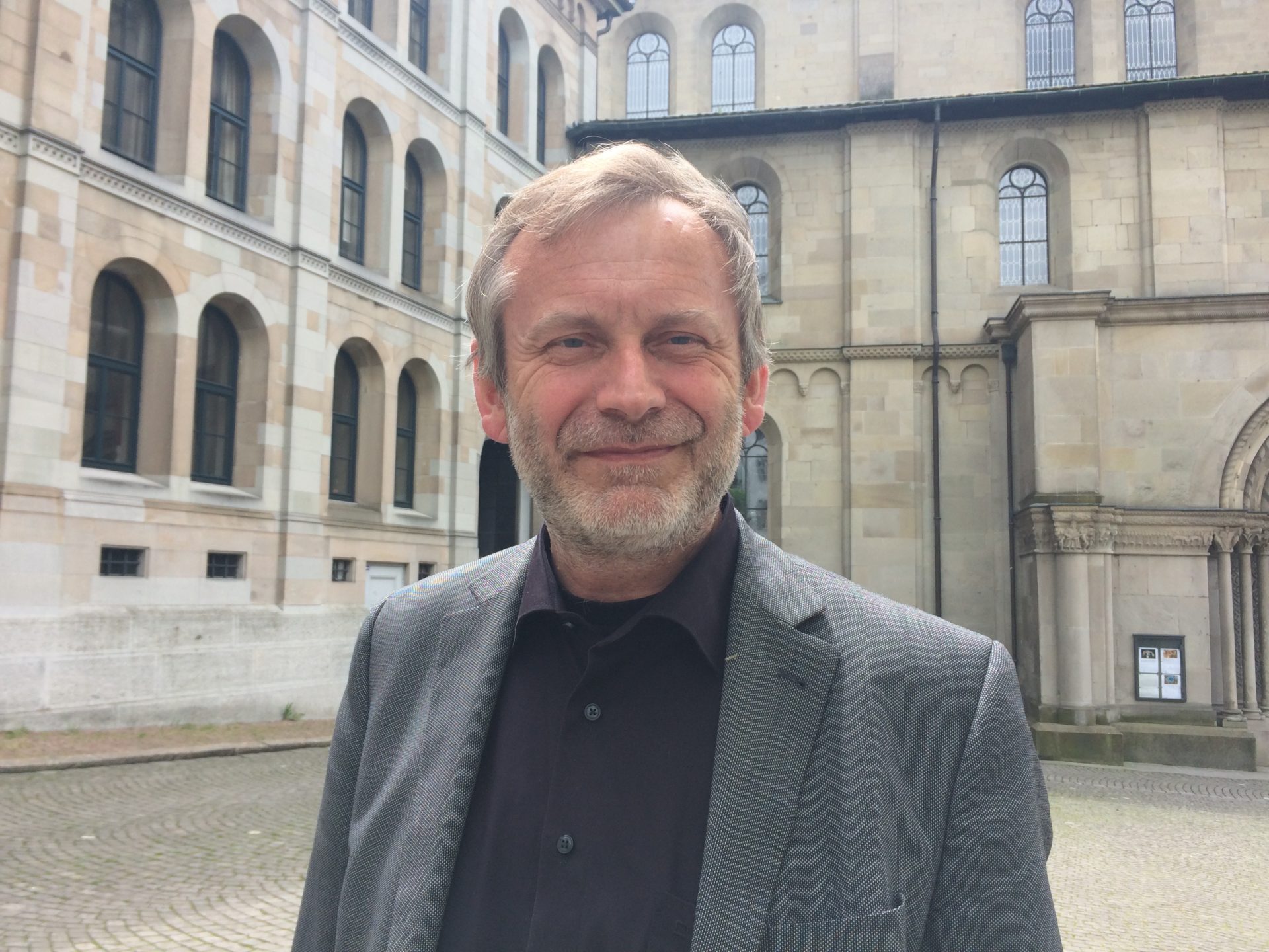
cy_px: 476
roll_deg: -1.0
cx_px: 634
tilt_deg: +5.8
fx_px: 1063
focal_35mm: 29
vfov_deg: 48.2
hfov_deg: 61.7
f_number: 2.2
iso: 32
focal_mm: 4.15
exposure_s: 1/507
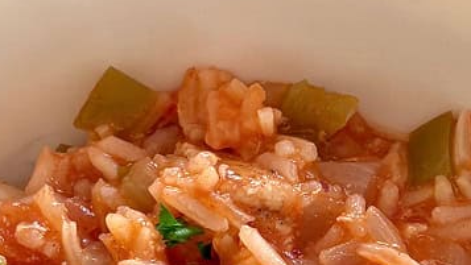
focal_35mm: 127
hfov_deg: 16.9
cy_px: 260
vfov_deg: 9.5
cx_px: 293
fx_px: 1586
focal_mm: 6
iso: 125
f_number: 1.6
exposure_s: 1/105
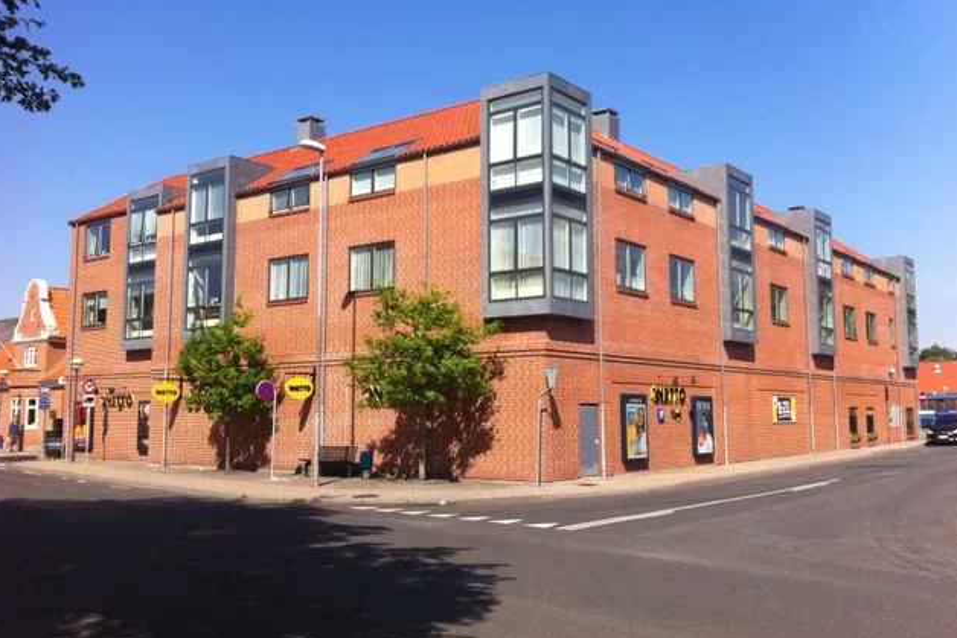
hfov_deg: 51.9
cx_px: 479
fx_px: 984
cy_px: 301
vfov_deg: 35.9
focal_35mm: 37
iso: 80
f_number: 2.8
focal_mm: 3.85
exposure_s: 1/1312
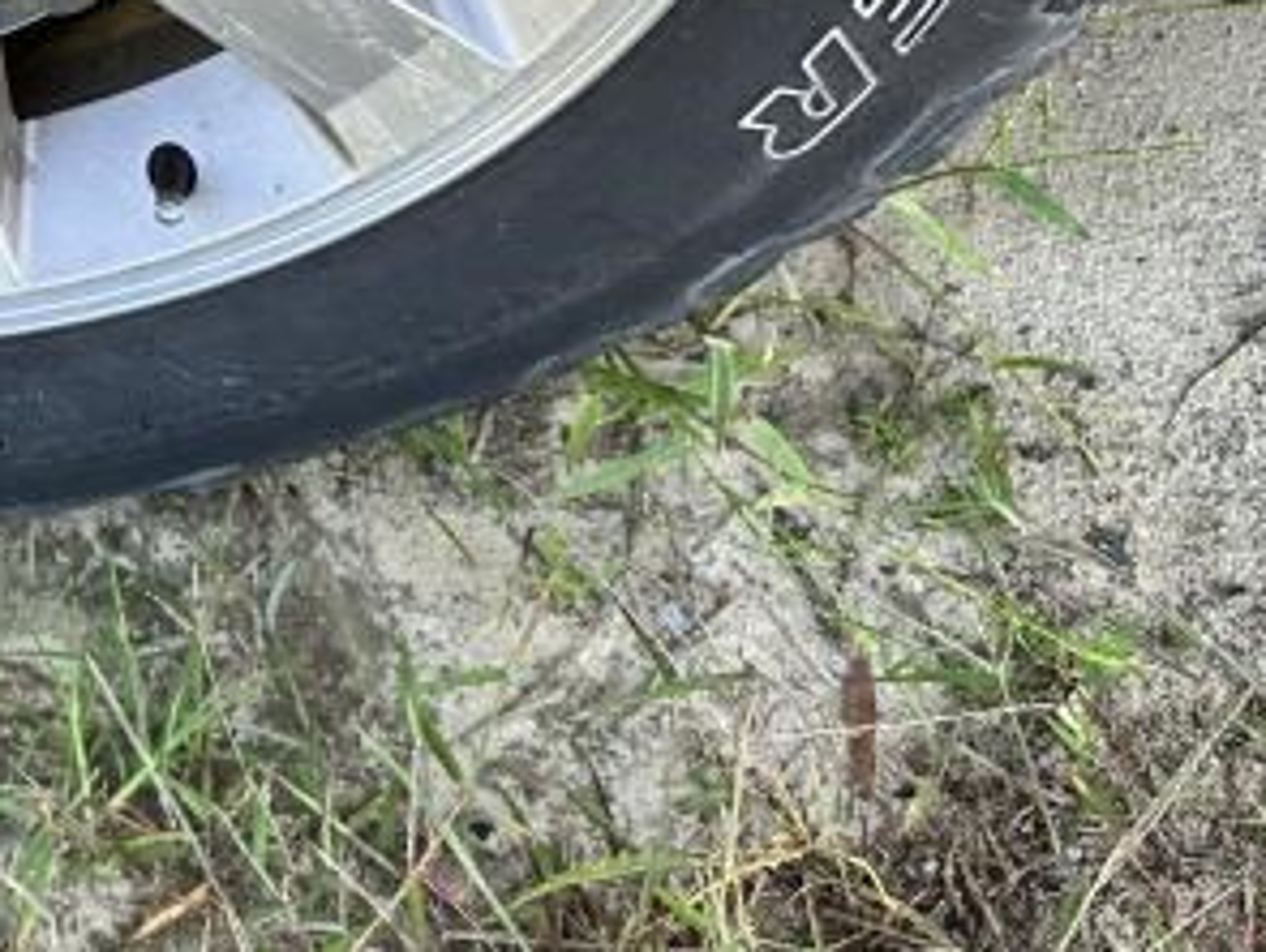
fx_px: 2380
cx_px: -154
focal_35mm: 65
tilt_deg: -53.2
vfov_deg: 21.6
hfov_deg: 27.1
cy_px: -73
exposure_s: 1/298
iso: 80
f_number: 1.78
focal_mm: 6.86
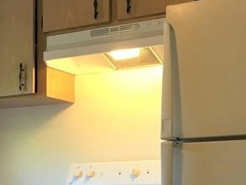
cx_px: 22
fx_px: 647
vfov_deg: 15.8
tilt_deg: +0.4
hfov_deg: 21.0
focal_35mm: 91
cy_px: 209
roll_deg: +0.4
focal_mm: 4.15
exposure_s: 1/30
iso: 50
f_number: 2.2
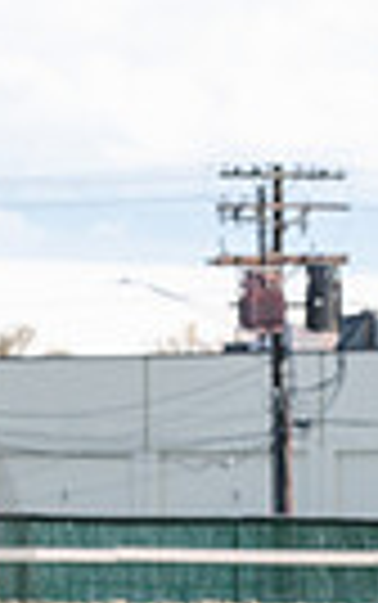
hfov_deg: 2.8
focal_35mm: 467
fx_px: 7681
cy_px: 905
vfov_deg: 4.5
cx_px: -623
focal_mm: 86
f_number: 7.1
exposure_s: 1/800
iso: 400
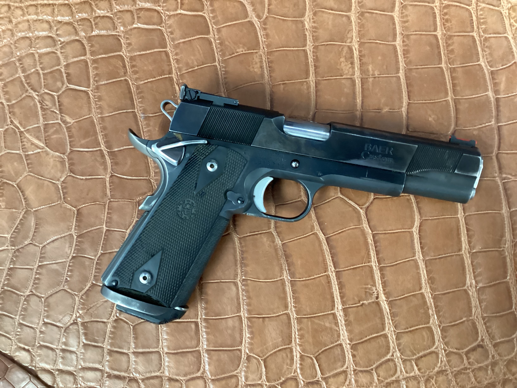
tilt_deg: -84.1
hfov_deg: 58.4
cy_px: 194
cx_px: 258
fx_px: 463
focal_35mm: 31
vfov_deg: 45.4
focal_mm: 3.3
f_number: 2.4
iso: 400
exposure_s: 1/30
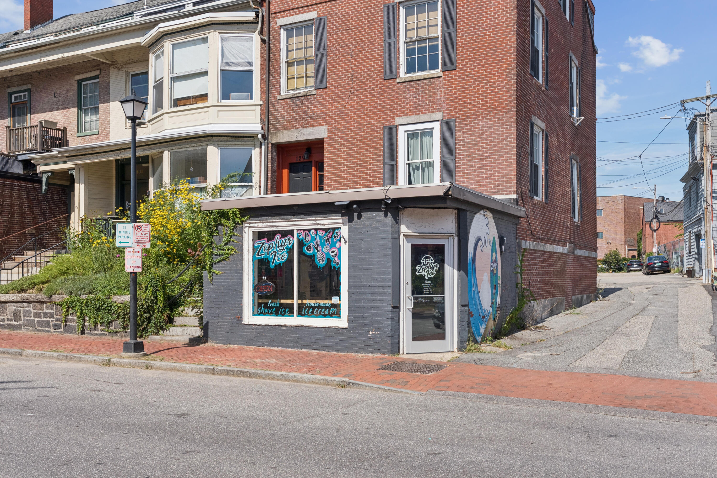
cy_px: 239
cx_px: 358
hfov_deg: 54.4
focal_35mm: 35
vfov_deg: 37.9
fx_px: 697
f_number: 7.1
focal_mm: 35
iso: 320
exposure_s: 1/1000
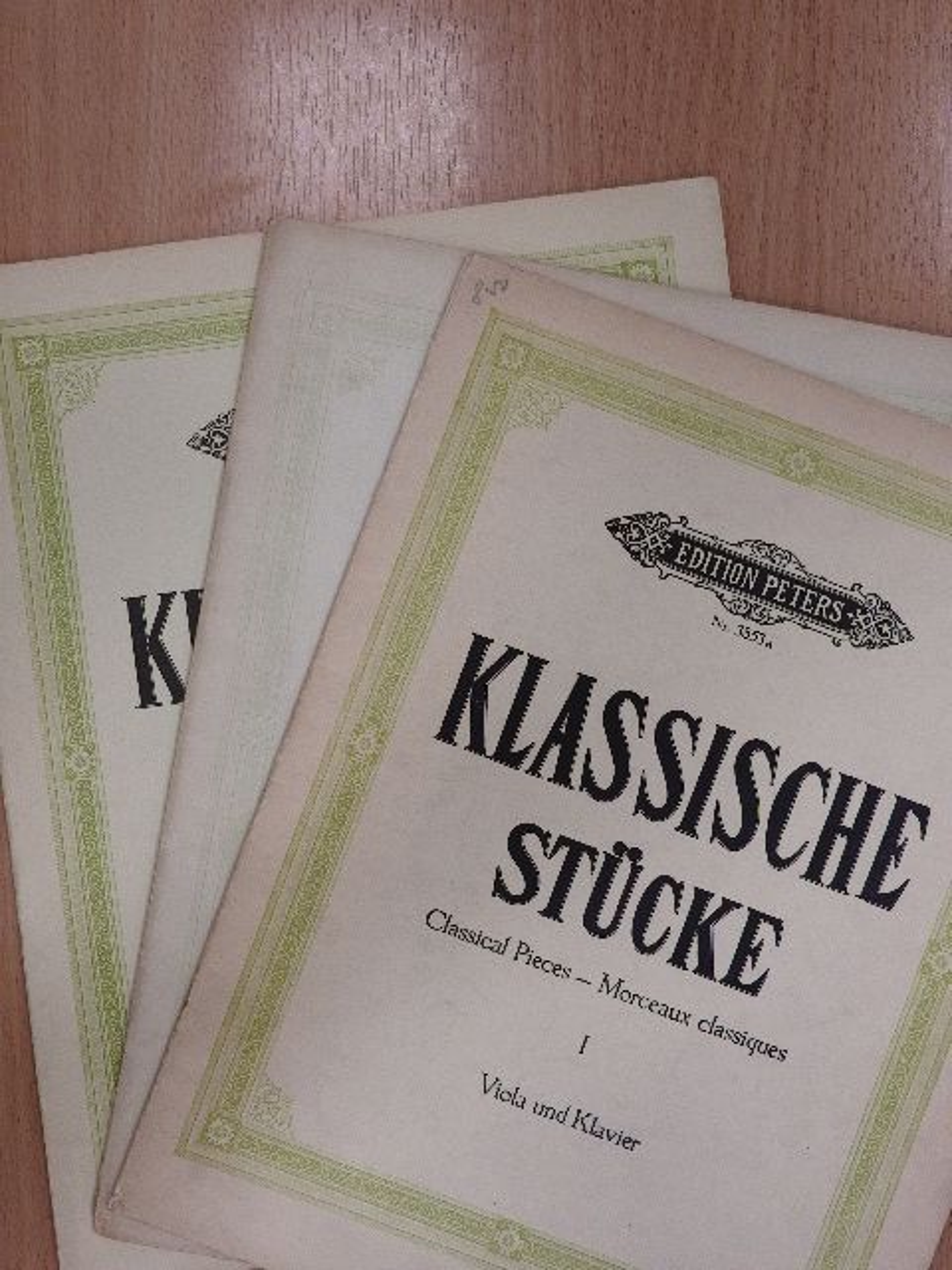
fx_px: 1283
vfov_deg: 52.6
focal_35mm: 35
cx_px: 476
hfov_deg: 40.7
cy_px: 635
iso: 140
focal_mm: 6.3
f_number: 3.8
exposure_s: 1/60
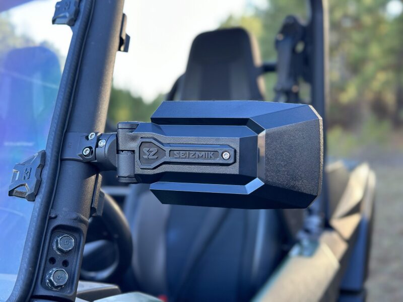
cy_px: 151
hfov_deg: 39.7
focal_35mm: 48
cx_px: 202
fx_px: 559
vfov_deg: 30.3
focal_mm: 6.86
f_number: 1.78
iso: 80
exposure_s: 1/176
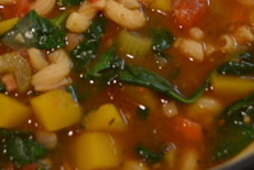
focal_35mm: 83
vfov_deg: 15.8
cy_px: -40
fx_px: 586
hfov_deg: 24.3
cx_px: 74
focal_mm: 22
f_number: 4
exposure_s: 1/60
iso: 720
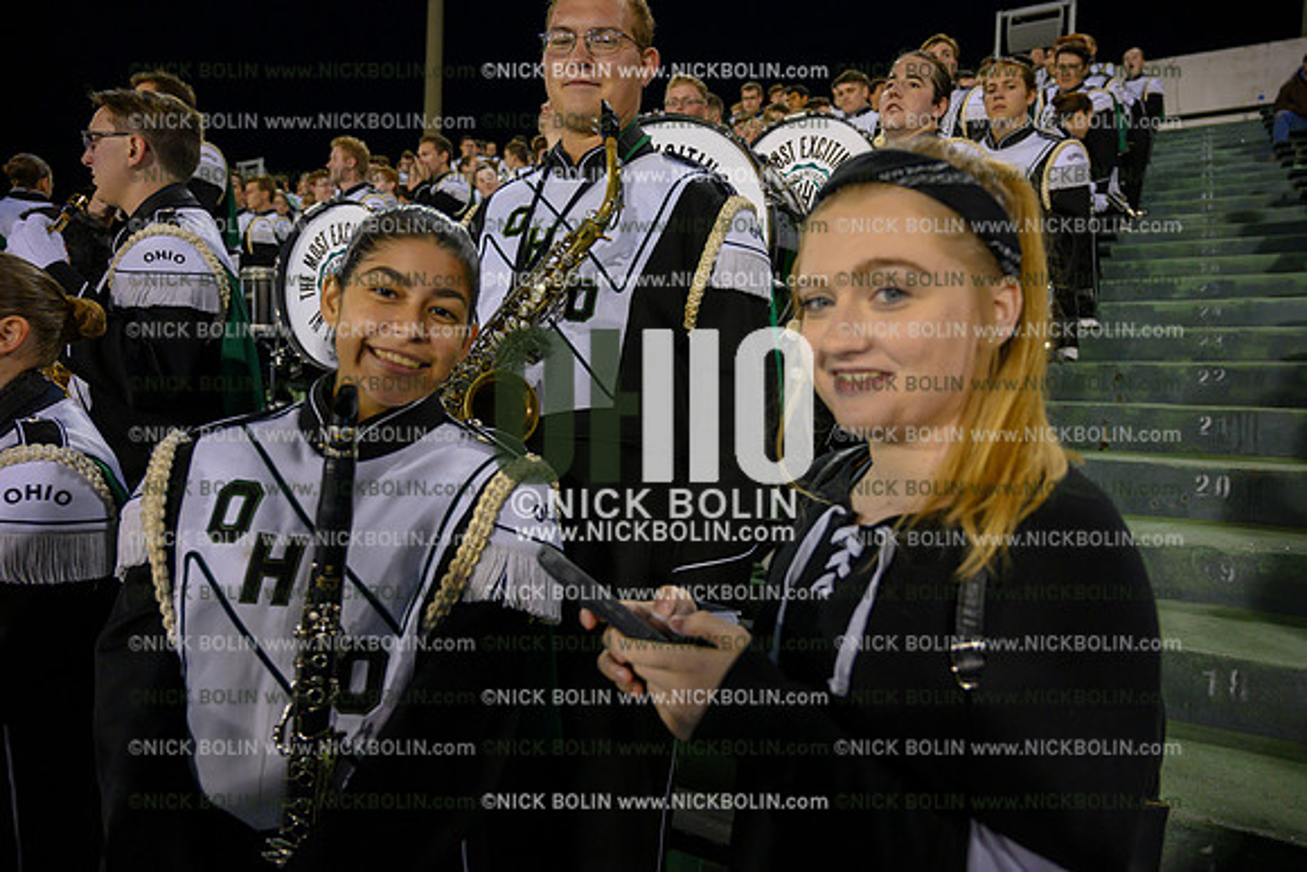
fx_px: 871
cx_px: 654
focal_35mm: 24
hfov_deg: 73.7
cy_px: 436
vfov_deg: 53.2
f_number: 4
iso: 2000
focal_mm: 24
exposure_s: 1/250
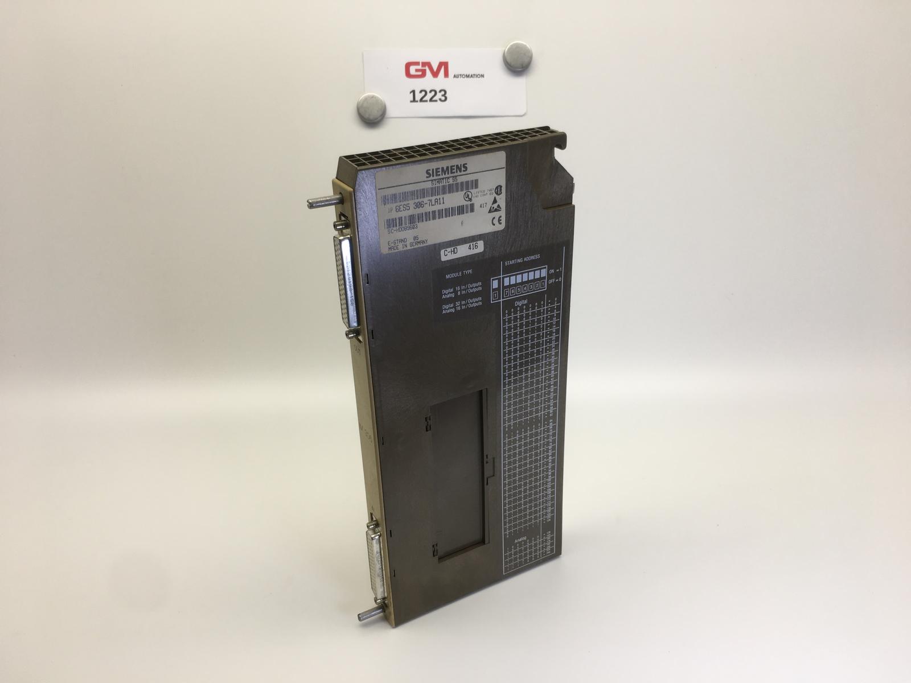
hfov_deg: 61.7
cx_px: 456
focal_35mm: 29
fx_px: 763
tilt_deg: -28.2
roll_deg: +0.7
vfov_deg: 48.2
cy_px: 342
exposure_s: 1/100
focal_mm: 4.15
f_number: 2.2
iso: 25
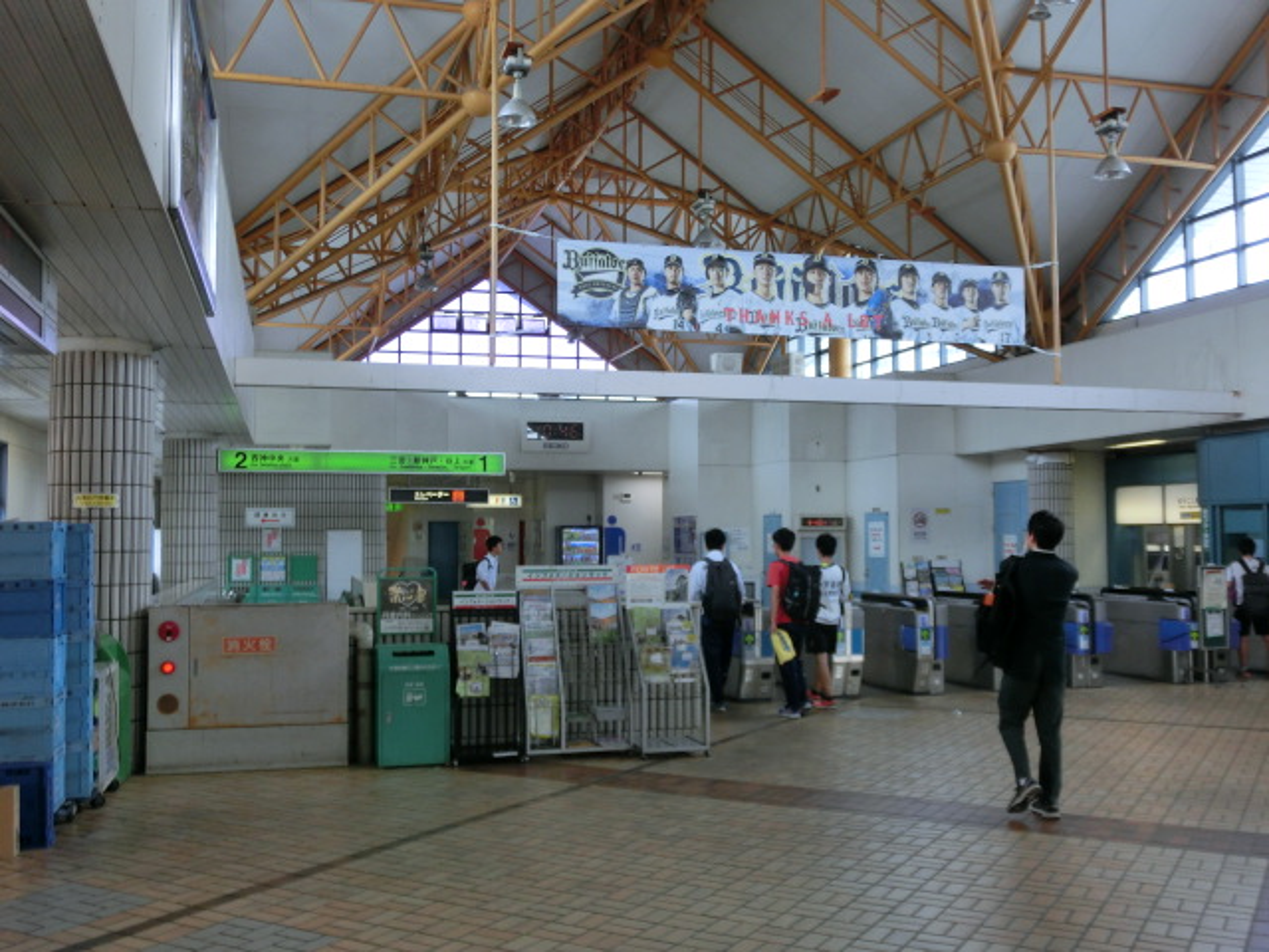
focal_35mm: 35
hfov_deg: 52.6
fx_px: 1283
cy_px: 476
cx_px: 634
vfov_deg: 40.7
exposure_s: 1/125
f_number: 3.2
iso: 125
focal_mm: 6.1
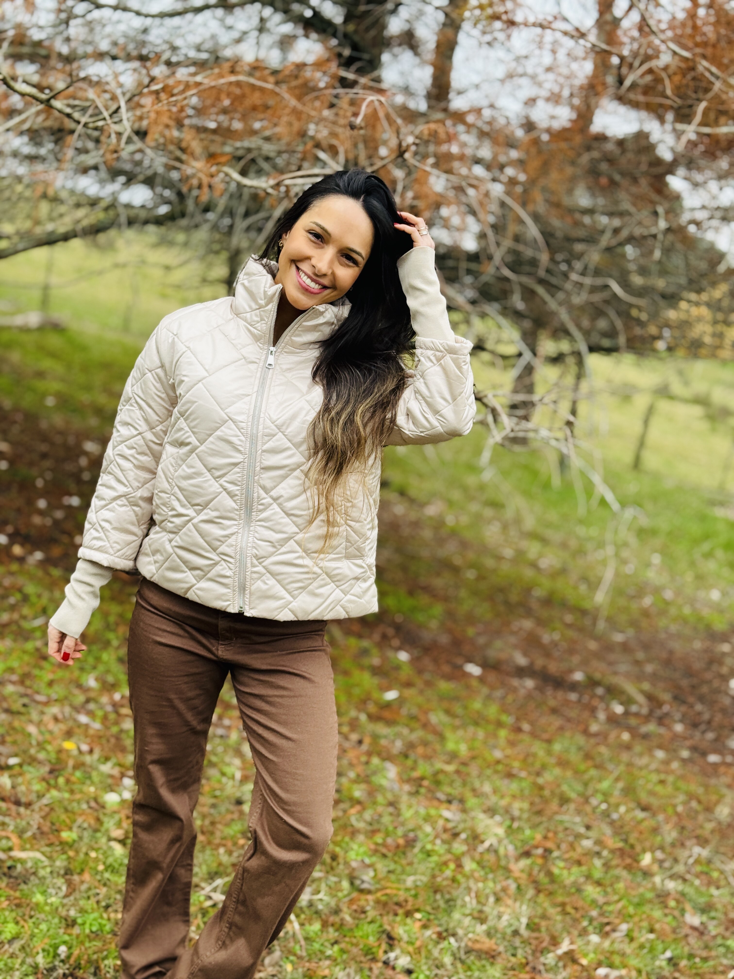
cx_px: 367
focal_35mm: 48
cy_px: 490
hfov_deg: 30.3
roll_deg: -11.4
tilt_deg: -7.9
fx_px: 1357
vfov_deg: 39.7
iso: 64
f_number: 1.78
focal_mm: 6.76
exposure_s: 1/731
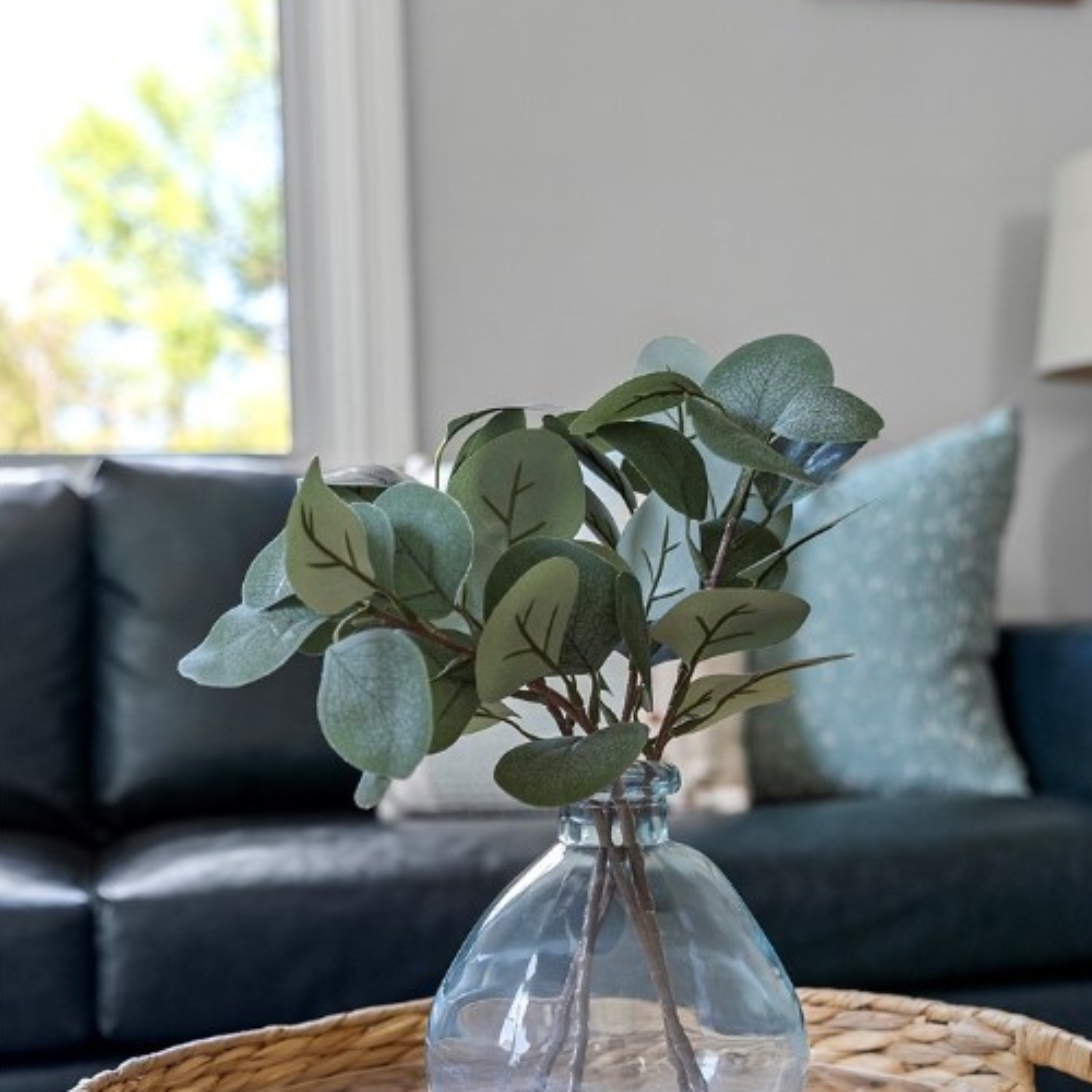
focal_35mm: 47
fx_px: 1677
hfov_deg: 36.1
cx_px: 555
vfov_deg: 35.9
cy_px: 653
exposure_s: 1/125
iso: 640
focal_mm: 24
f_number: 2.8
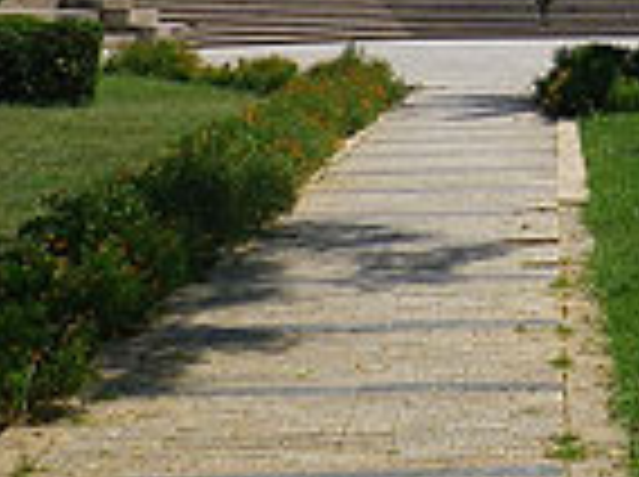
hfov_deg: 20.7
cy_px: -198
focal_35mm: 89
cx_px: 756
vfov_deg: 15.5
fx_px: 1640
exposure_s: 1/800
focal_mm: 5
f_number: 4.2
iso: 80
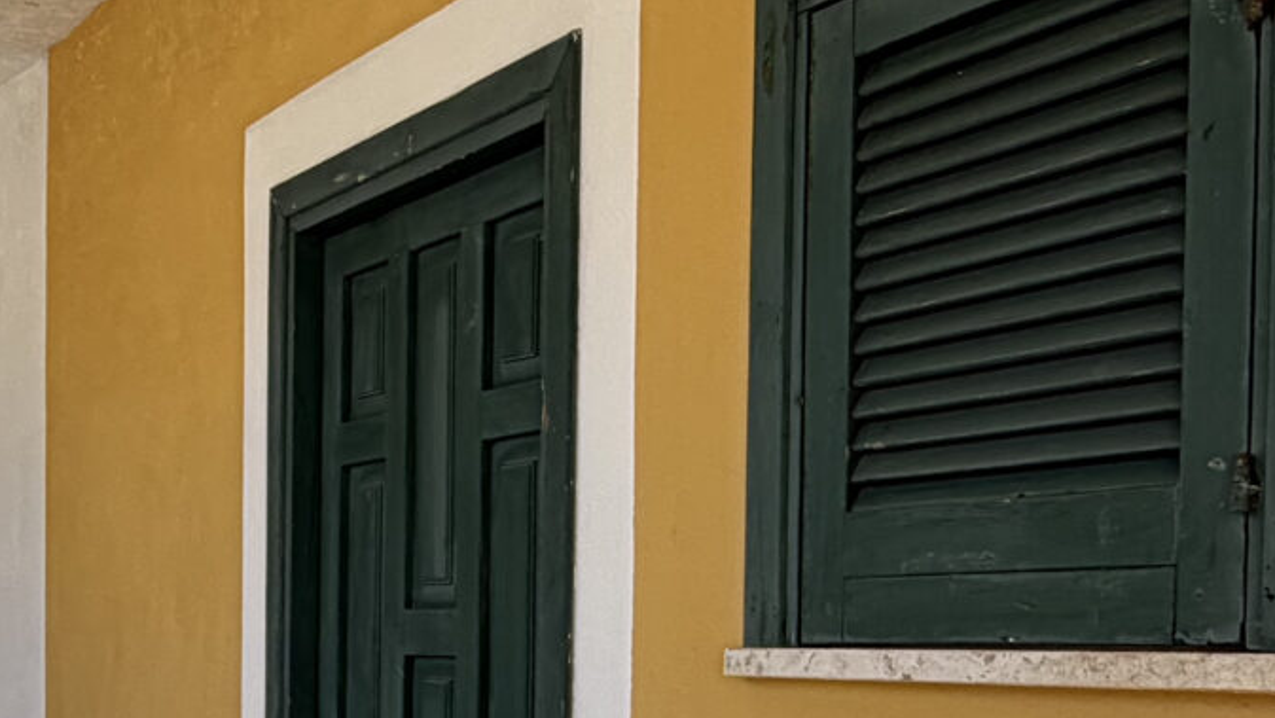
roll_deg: -1.1
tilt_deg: -1.8
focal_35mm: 58
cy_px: 693
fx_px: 1961
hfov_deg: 35.5
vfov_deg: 20.2
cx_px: 373
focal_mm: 2.22
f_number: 2.2
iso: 40
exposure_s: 1/502
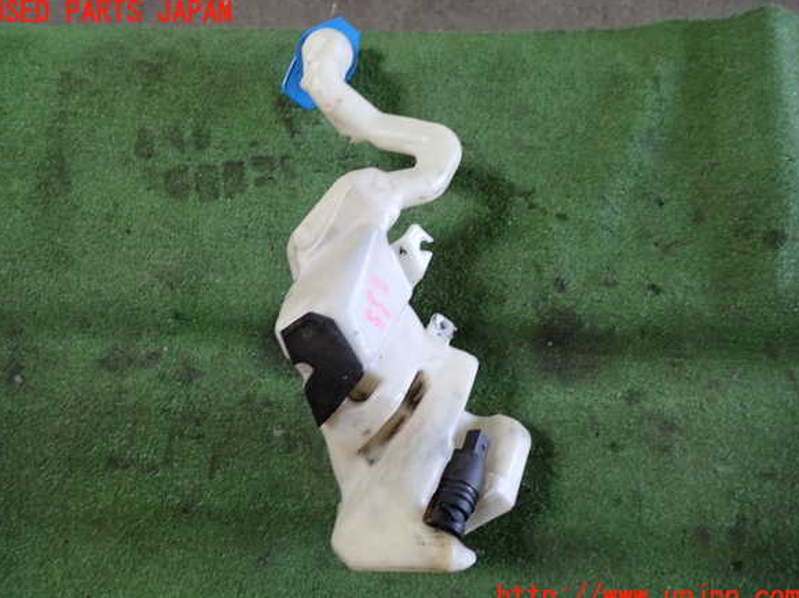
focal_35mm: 31
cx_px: 395
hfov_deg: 58.4
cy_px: 305
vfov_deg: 45.4
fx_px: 715
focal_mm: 5.4
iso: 200
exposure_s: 1/50
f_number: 2.3
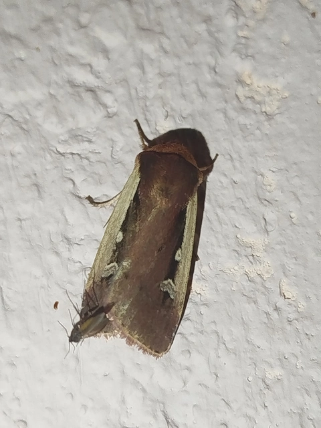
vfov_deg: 21.1
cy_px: 214
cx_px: 160
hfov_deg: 15.9
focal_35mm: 93
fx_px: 1150
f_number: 1.7
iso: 80
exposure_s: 1/50
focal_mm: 5.31
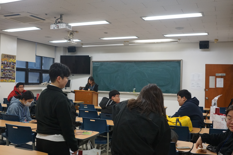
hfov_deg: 53.1
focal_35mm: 36
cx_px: 116
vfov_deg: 36.9
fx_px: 233
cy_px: 78
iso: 1600
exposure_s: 1/160
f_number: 3.5
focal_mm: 24
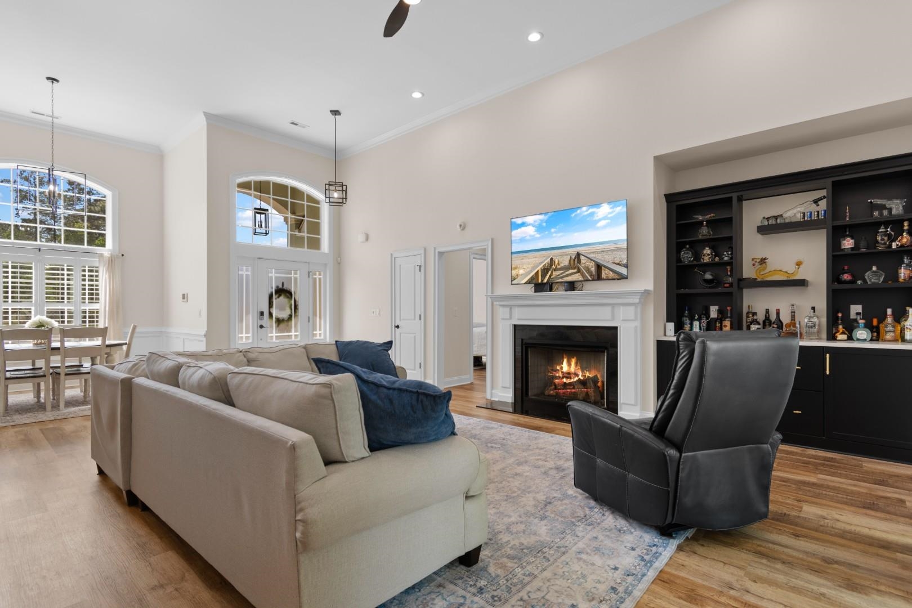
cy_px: 304
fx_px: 431
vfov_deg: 70.4
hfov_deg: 93.3
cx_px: 456
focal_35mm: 17
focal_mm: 11.5
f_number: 4.8
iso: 100
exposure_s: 1/3
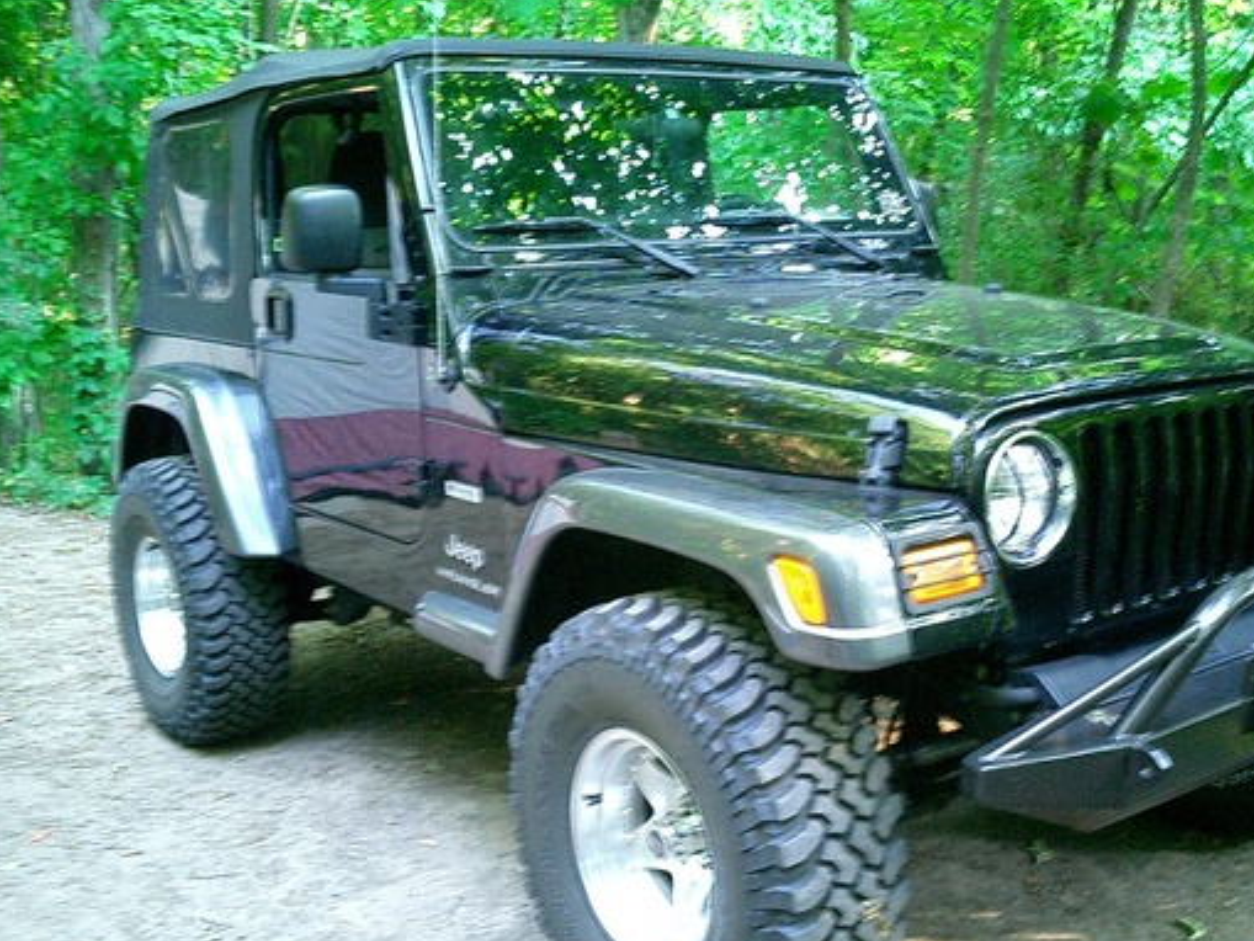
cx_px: 742
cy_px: 535
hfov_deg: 42.8
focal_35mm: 44
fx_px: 1594
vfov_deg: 32.8
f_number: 4.2
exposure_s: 1/10
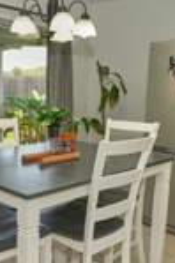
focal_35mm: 45
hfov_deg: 29.3
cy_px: 139
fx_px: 329
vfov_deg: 43.6
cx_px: 42
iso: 400
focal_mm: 14
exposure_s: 1/200
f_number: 4
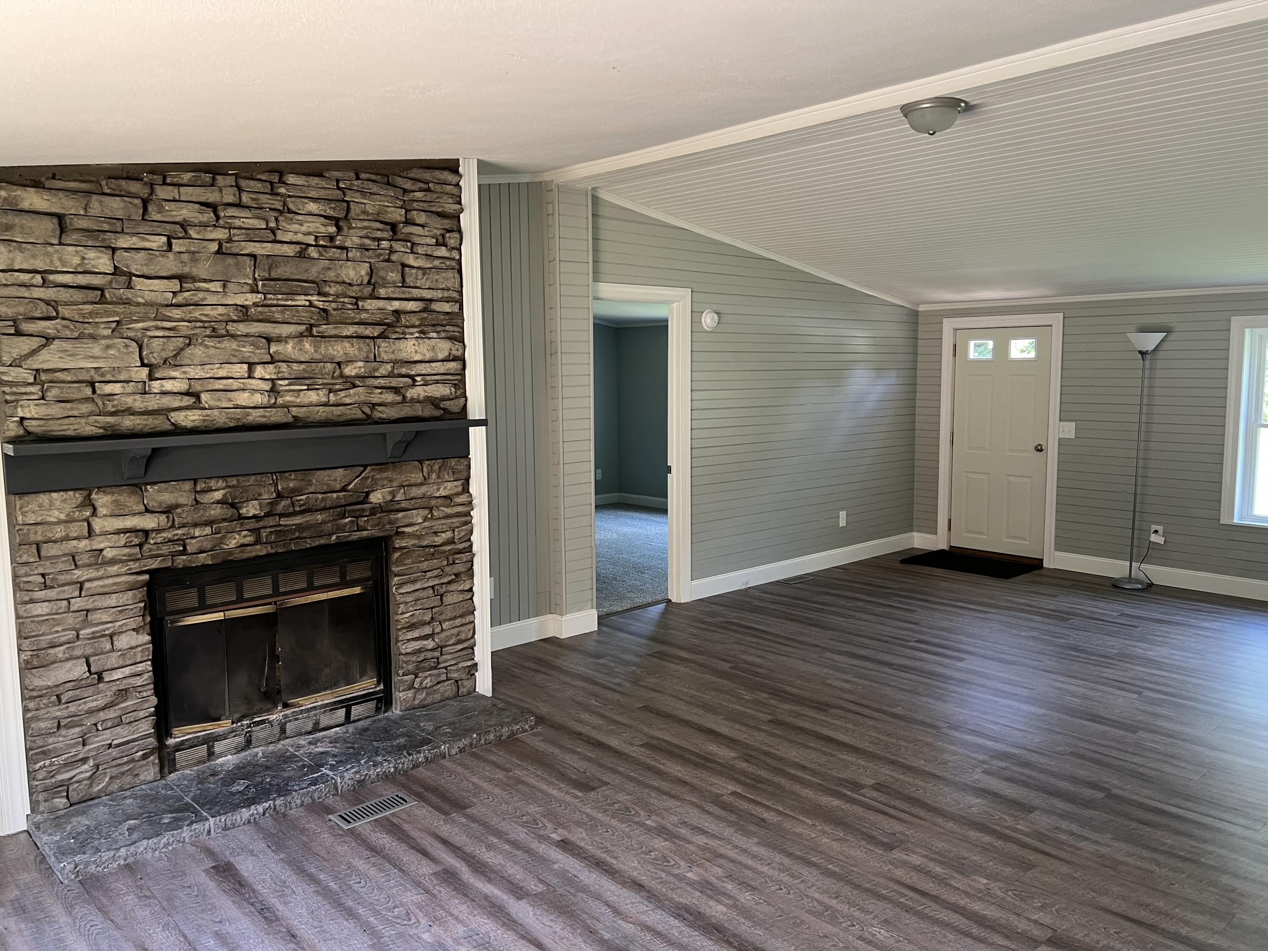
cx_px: 634
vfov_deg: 53.1
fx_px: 952
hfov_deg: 67.3
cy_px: 476
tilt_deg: -5.4
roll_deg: +0.0
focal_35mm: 26
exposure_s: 1/83
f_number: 1.5
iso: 125
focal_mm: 5.7
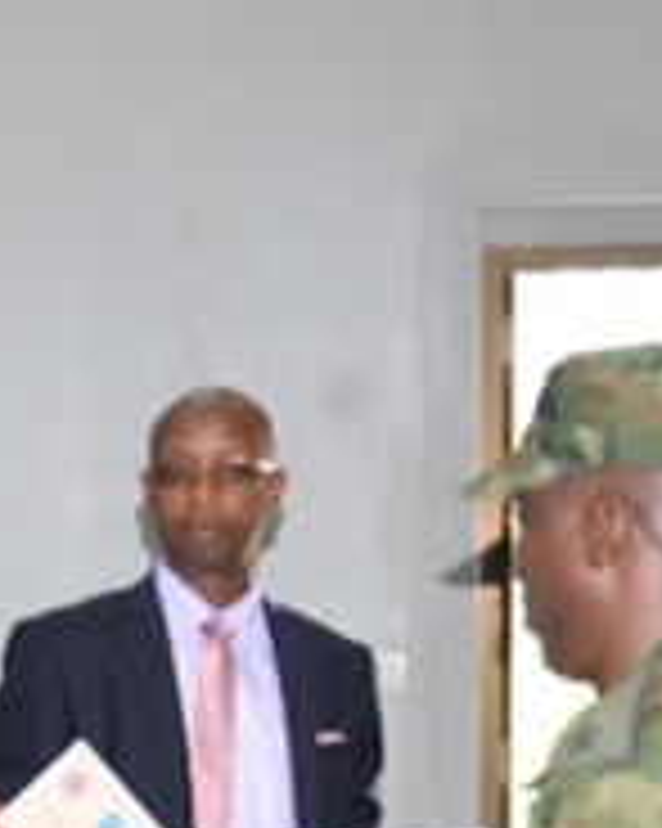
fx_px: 2807
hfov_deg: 13.0
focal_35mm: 115
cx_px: -207
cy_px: 778
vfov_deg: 16.5
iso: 320
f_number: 4
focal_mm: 25
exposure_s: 1/60
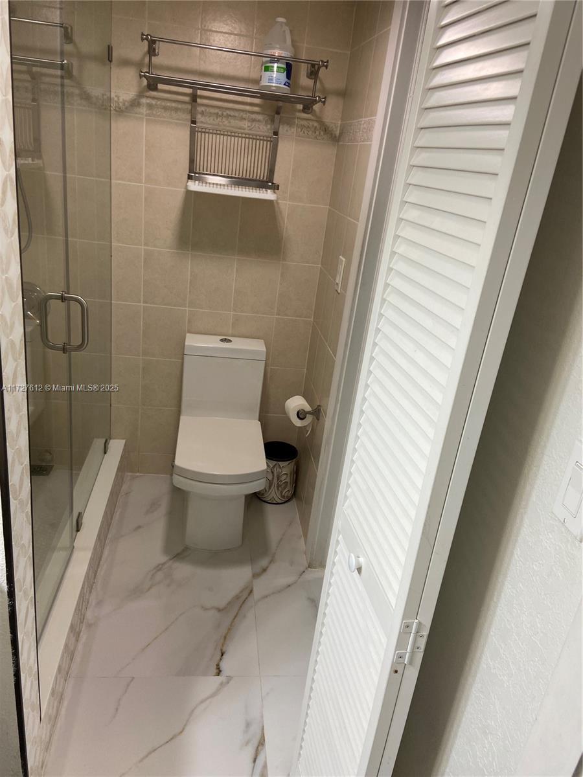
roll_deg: -6.1
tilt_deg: -21.1
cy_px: 388
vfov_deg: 67.3
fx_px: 584
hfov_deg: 53.1
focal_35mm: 26
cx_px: 292
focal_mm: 4.25
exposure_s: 1/60
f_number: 1.8
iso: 64
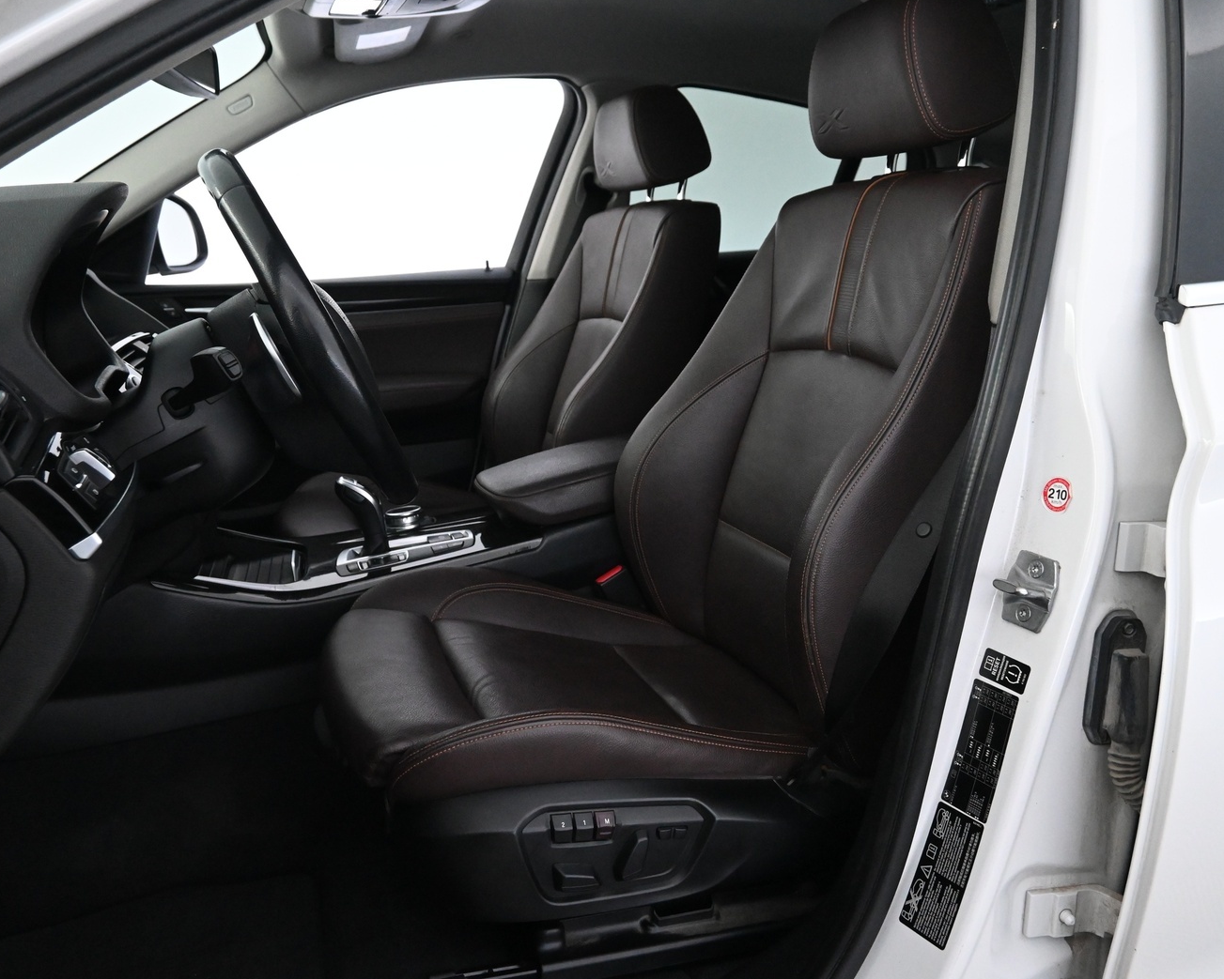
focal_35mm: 28
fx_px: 1015
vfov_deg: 51.5
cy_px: 479
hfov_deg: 62.2
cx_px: 619
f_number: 4.5
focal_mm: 16
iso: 4000
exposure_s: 1/80
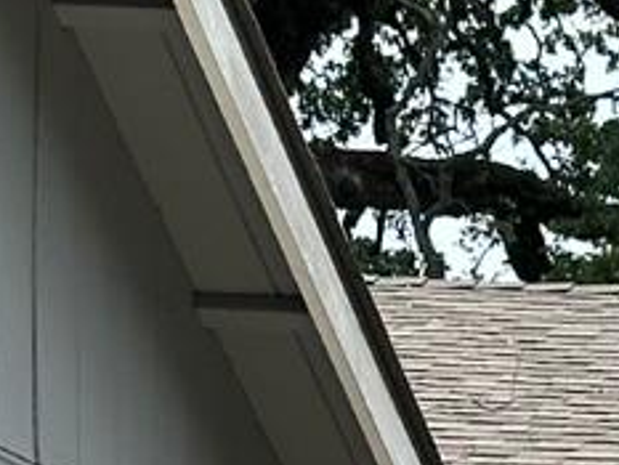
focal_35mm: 309
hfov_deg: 6.2
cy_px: 1378
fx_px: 5528
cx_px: 1366
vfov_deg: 4.6
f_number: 1.78
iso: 64
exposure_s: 1/3257
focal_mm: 6.86
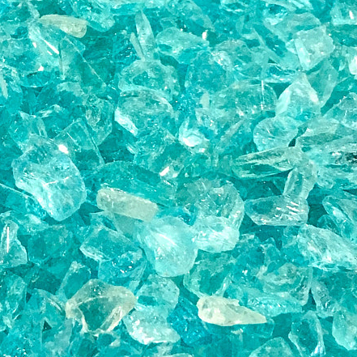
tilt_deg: -42.3
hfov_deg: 18.2
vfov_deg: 18.5
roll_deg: -0.1
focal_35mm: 93
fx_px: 1085
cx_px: -11
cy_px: 62
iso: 50
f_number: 2.2
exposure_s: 1/33
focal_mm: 4.15
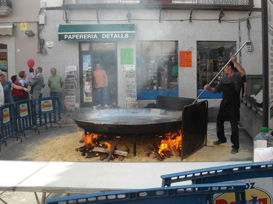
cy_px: 99
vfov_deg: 36.8
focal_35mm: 39
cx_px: 144
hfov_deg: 47.8
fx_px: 308
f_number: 2.8
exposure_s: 1/239
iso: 64
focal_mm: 5.7
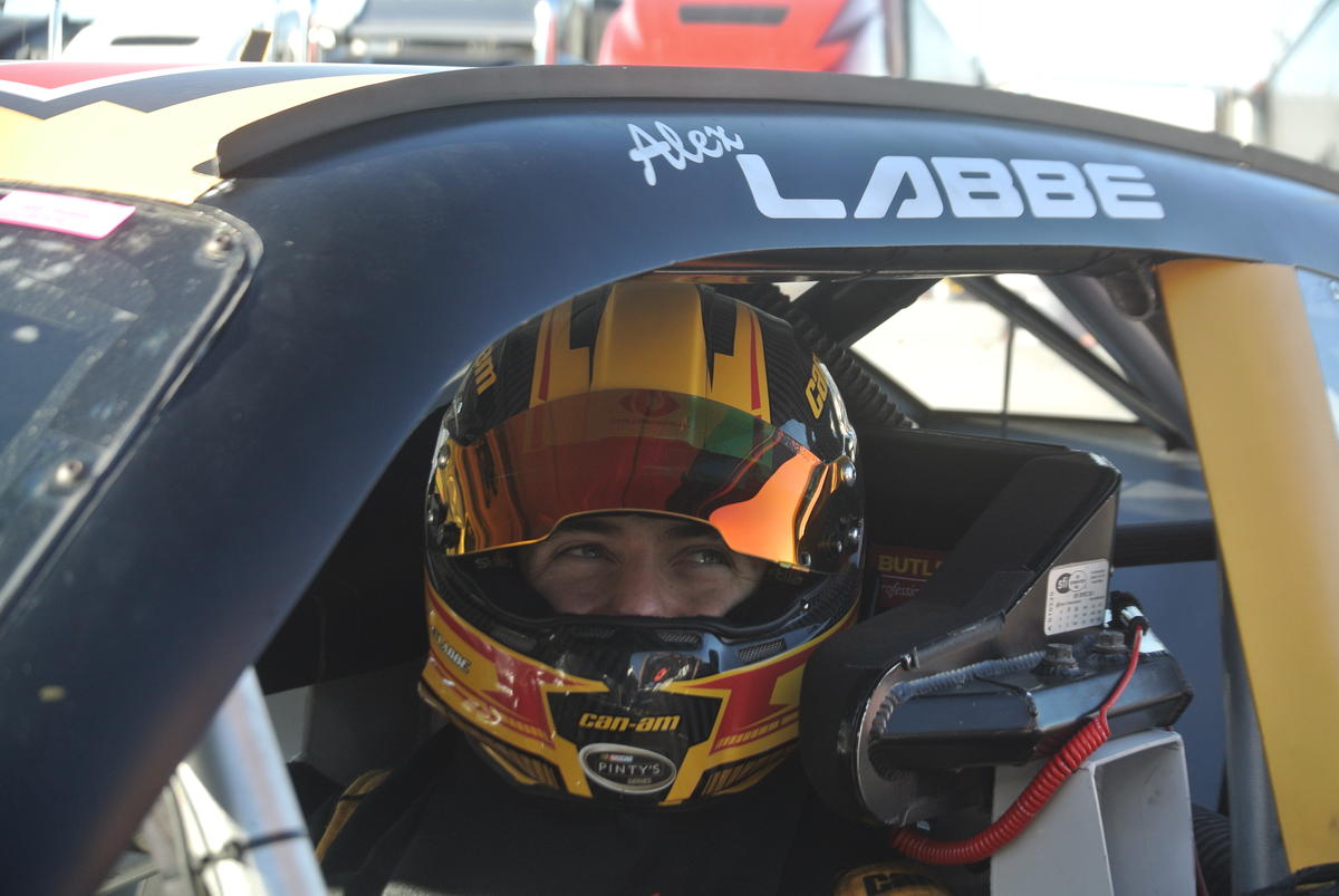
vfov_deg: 16.9
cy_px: 448
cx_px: 670
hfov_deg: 25.0
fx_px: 3016
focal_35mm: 81
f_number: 3.8
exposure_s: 1/160
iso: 100
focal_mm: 30
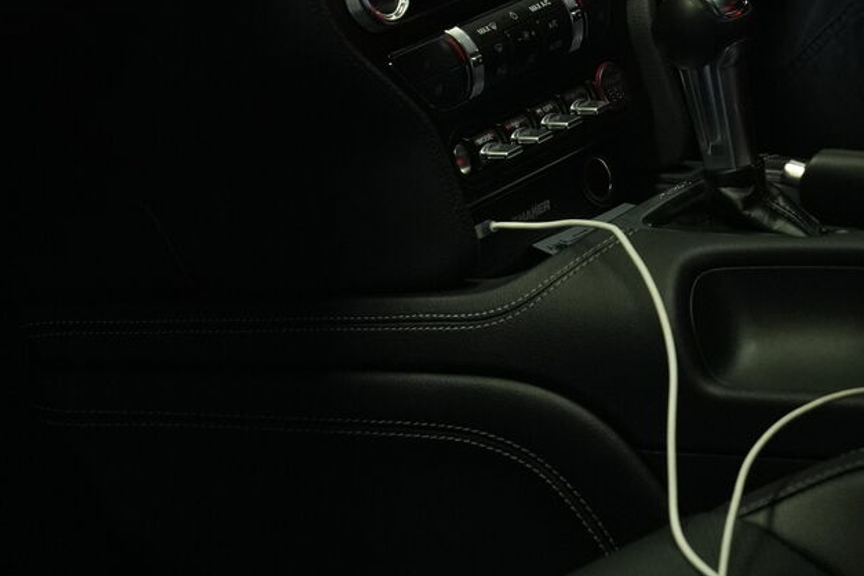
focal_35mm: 153
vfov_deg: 8.8
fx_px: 3672
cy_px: -285
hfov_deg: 13.2
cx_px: 956
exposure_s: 1/250
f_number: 4
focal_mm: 50
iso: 3200
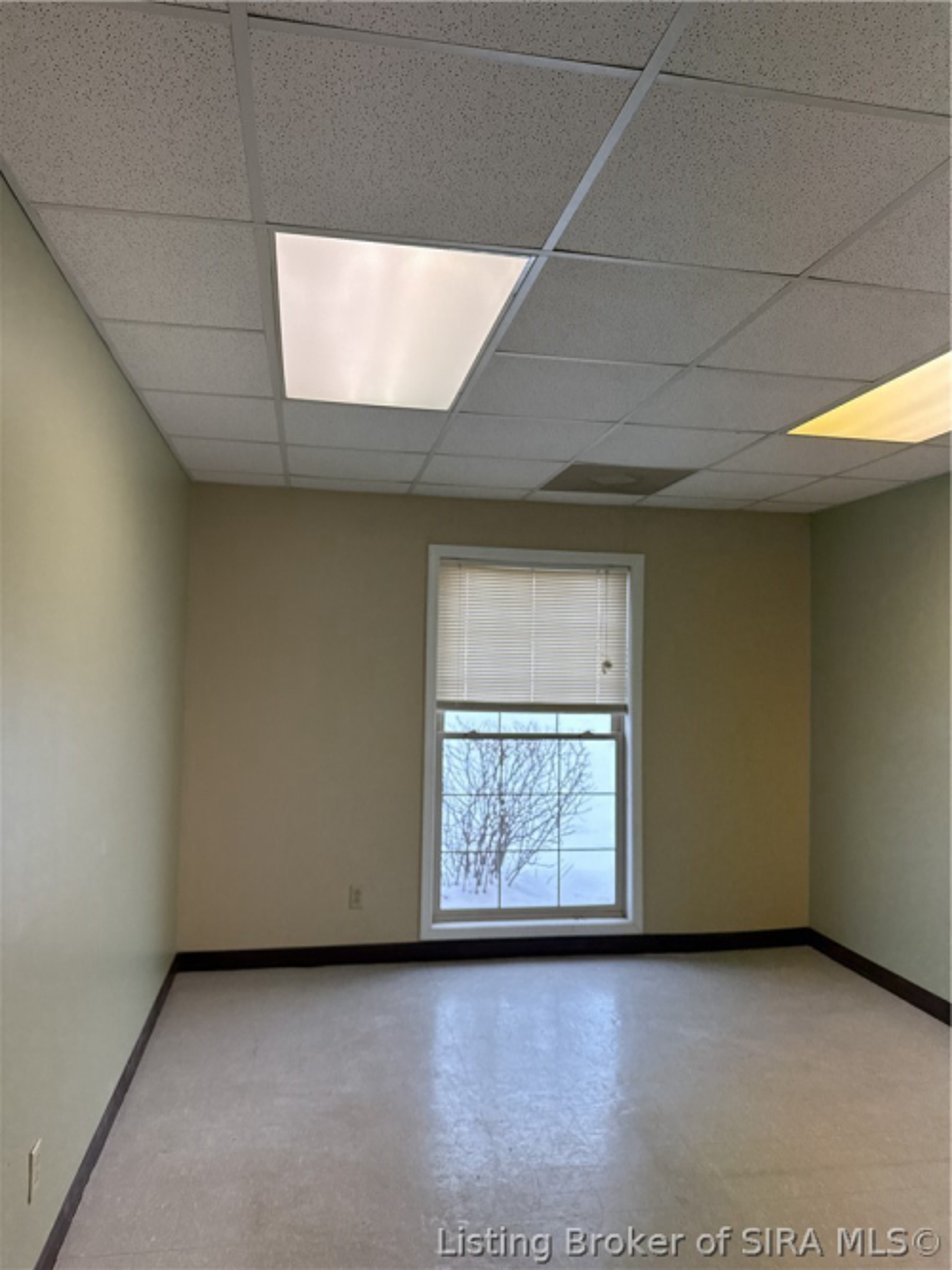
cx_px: 476
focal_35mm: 24
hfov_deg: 56.8
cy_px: 635
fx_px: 880
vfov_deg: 71.6
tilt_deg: +2.4
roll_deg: -0.7
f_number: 1.78
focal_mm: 6.76
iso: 125
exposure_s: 1/237
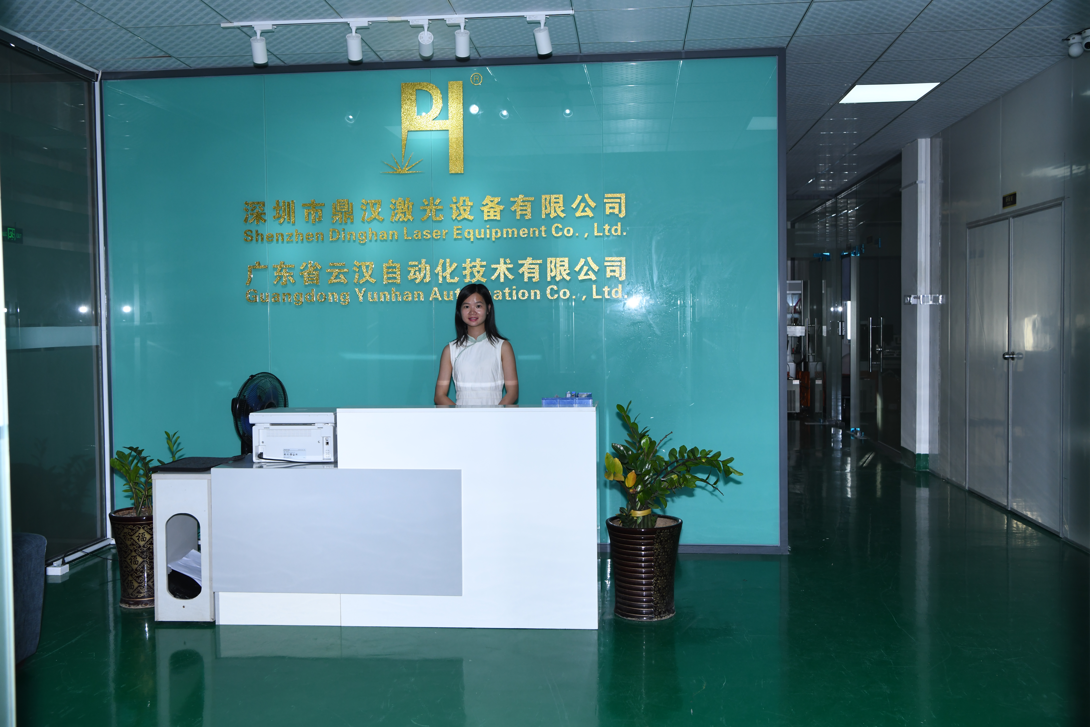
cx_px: 545
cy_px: 364
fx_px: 1029
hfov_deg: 55.8
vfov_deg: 38.9
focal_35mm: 34
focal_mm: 34
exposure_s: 1/160
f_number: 5.6
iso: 800
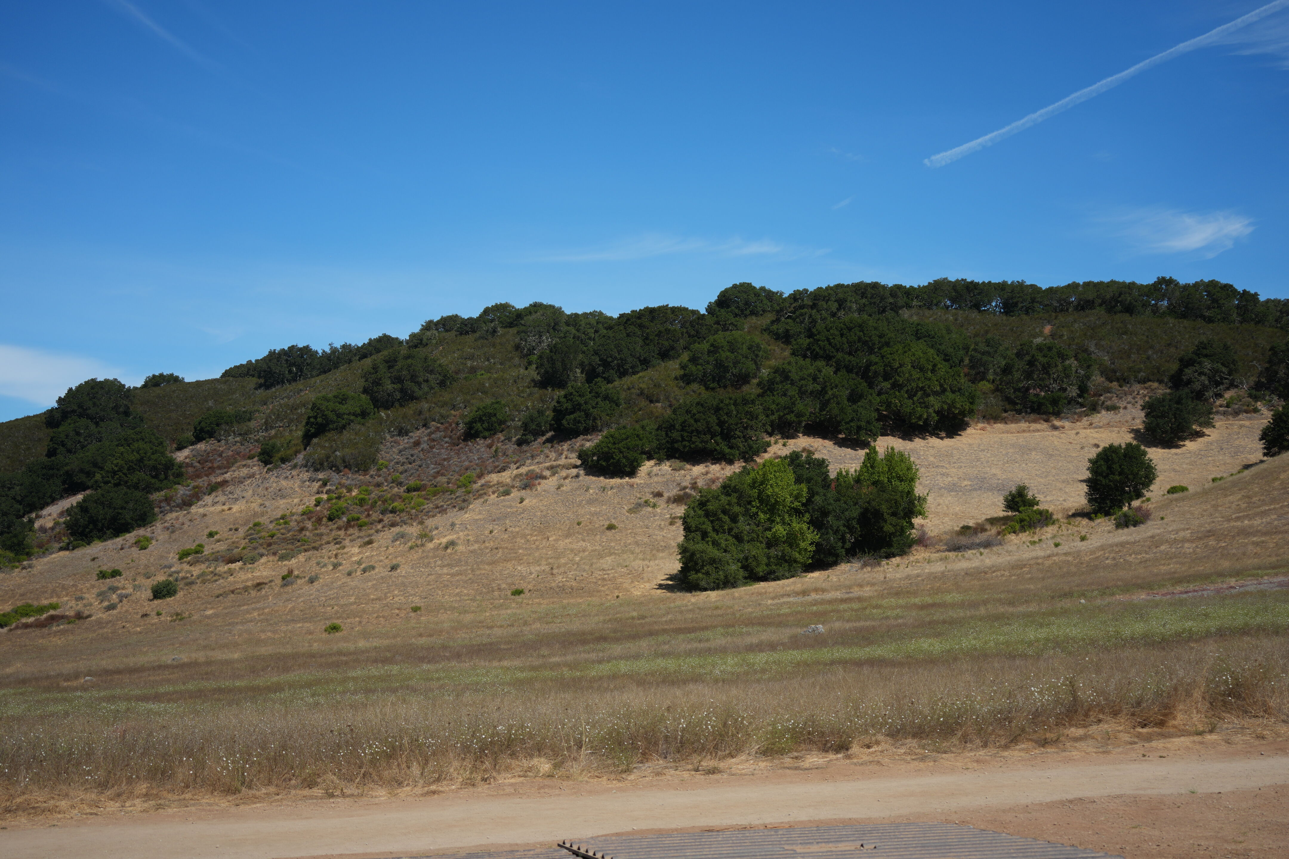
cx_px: 644
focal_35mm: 50
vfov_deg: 27.0
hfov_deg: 39.6
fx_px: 1790
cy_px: 430
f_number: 4.5
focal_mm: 50
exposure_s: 1/1600
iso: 160
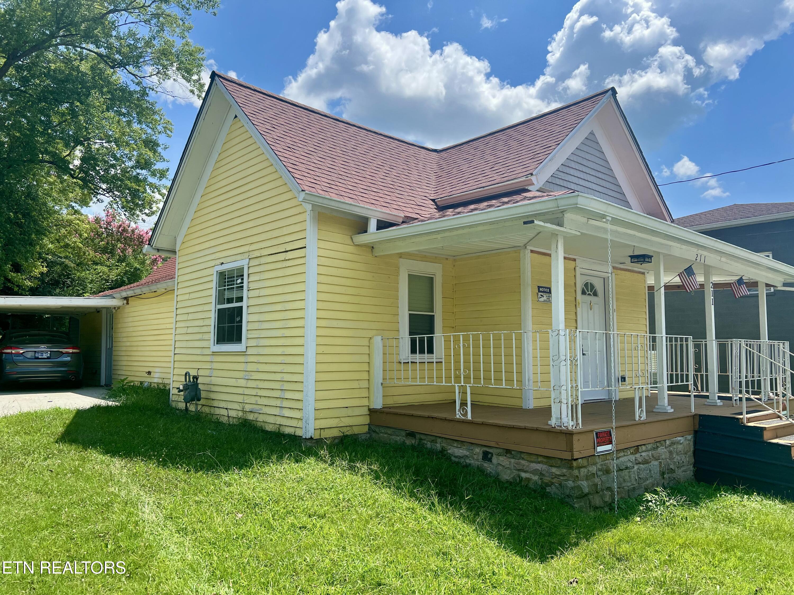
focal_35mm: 26
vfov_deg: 53.1
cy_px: 298
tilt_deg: +4.8
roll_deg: -0.3
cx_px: 397
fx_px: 596
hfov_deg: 67.3
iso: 50
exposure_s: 1/3257
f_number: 1.5
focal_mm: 5.7
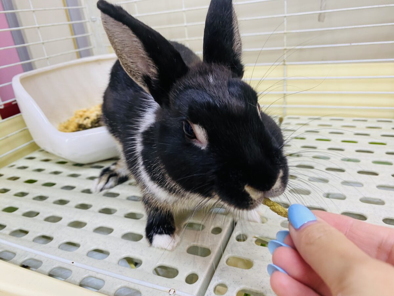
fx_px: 296
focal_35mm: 26
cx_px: 197
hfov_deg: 67.3
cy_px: 148
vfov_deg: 53.1
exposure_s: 1/50
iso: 100
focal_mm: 4.25
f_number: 1.8
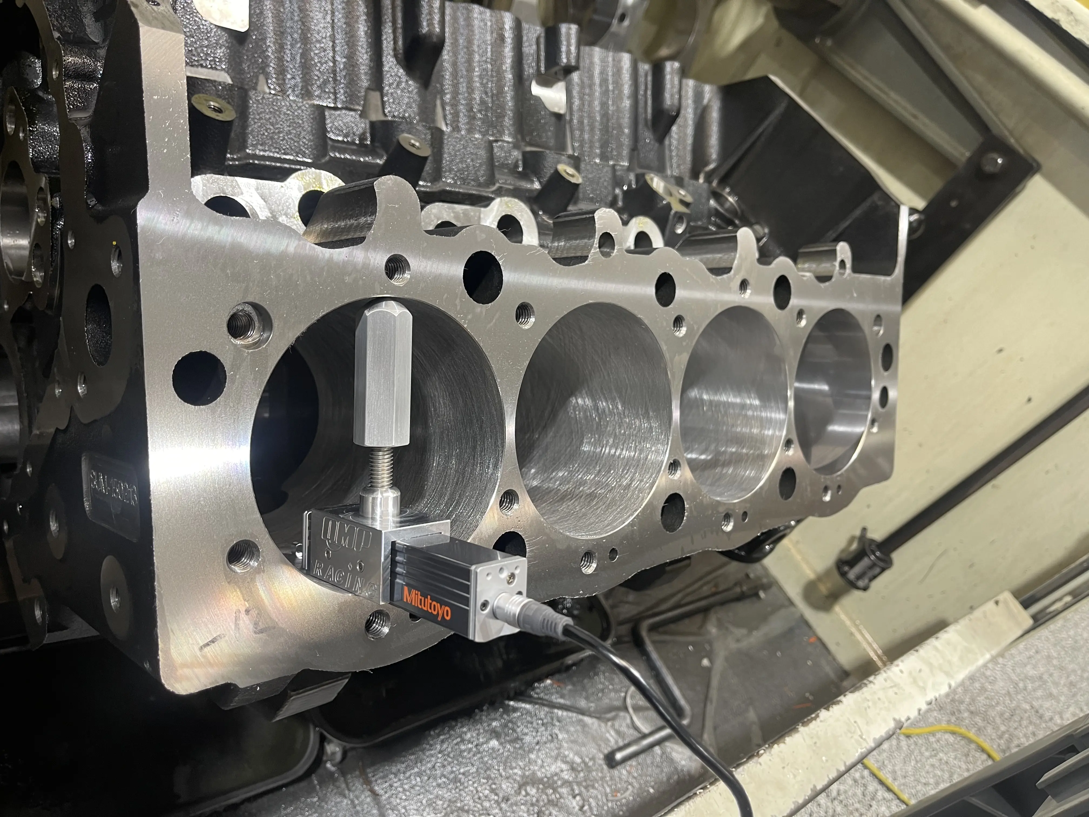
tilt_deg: -36.3
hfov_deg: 69.4
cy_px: 408
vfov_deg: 54.9
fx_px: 786
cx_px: 544
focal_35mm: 25
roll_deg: -37.1
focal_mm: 5.1
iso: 100
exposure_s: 1/60
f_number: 1.6
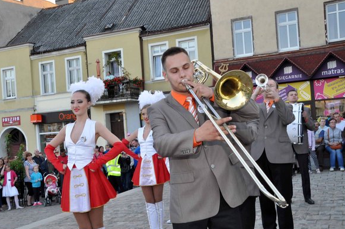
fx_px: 465
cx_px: 155
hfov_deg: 40.7
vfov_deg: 27.7
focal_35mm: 49
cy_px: 122
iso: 640
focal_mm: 29
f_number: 13
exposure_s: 1/60
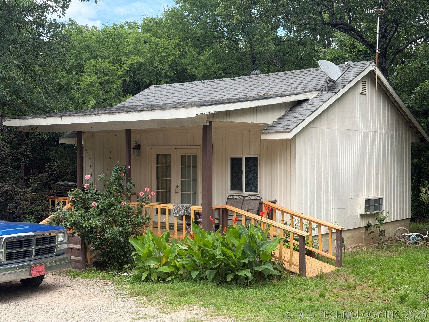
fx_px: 595
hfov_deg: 39.7
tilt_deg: -1.0
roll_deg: +0.5
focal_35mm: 48
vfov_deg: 30.3
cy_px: 161
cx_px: 214
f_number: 1.78
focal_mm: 6.76
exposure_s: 1/1678
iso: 80
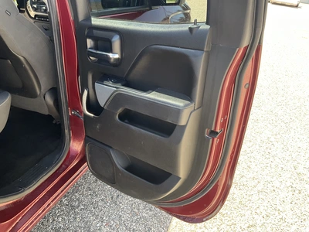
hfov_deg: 61.7
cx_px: 154
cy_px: 116
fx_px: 259
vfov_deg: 48.2
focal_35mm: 29
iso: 20
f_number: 1.8
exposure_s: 1/122
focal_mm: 3
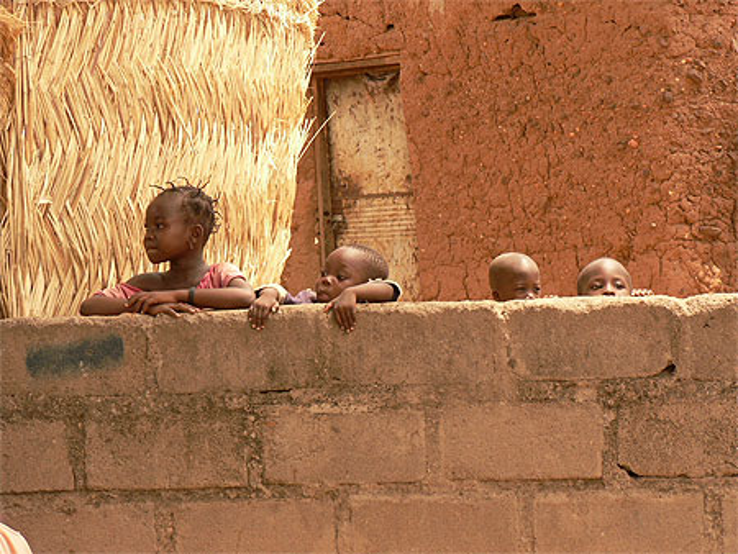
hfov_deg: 16.1
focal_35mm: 122
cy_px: 277
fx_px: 2602
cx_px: 369
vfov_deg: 12.2
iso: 100
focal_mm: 20.3
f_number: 4
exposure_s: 1/250
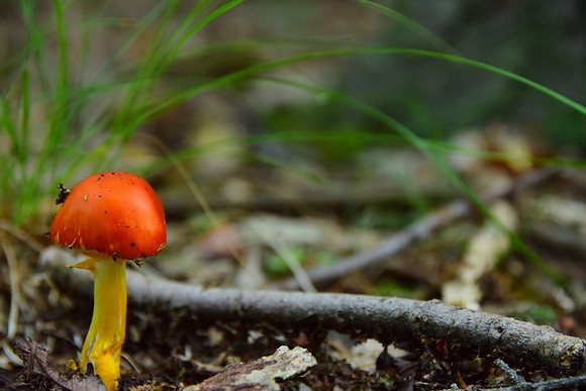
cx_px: 293
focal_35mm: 105
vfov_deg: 13.0
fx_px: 1709
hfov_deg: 19.5
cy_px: 196
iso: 400
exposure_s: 1/60
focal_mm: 70
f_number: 5.6
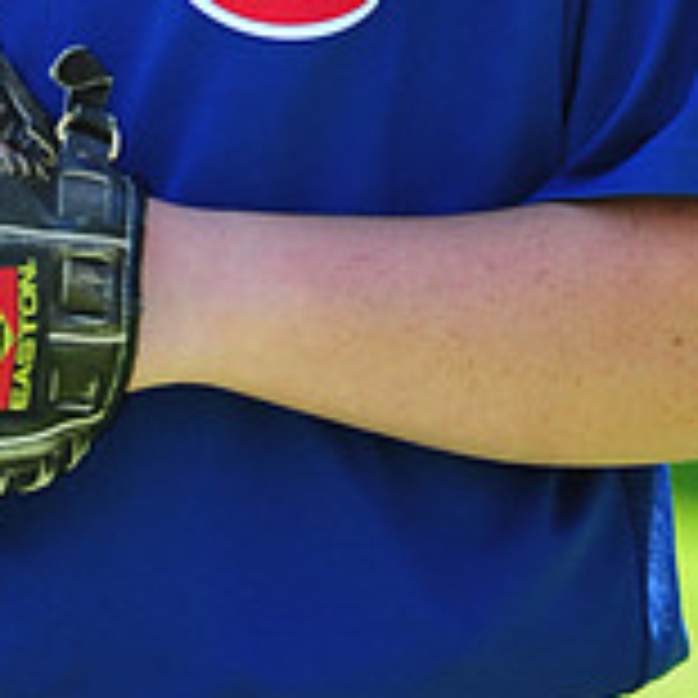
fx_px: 14486
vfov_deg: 2.7
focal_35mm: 635
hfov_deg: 2.8
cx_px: 122
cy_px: -576
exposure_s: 1/200
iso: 200
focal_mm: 200
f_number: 5.6
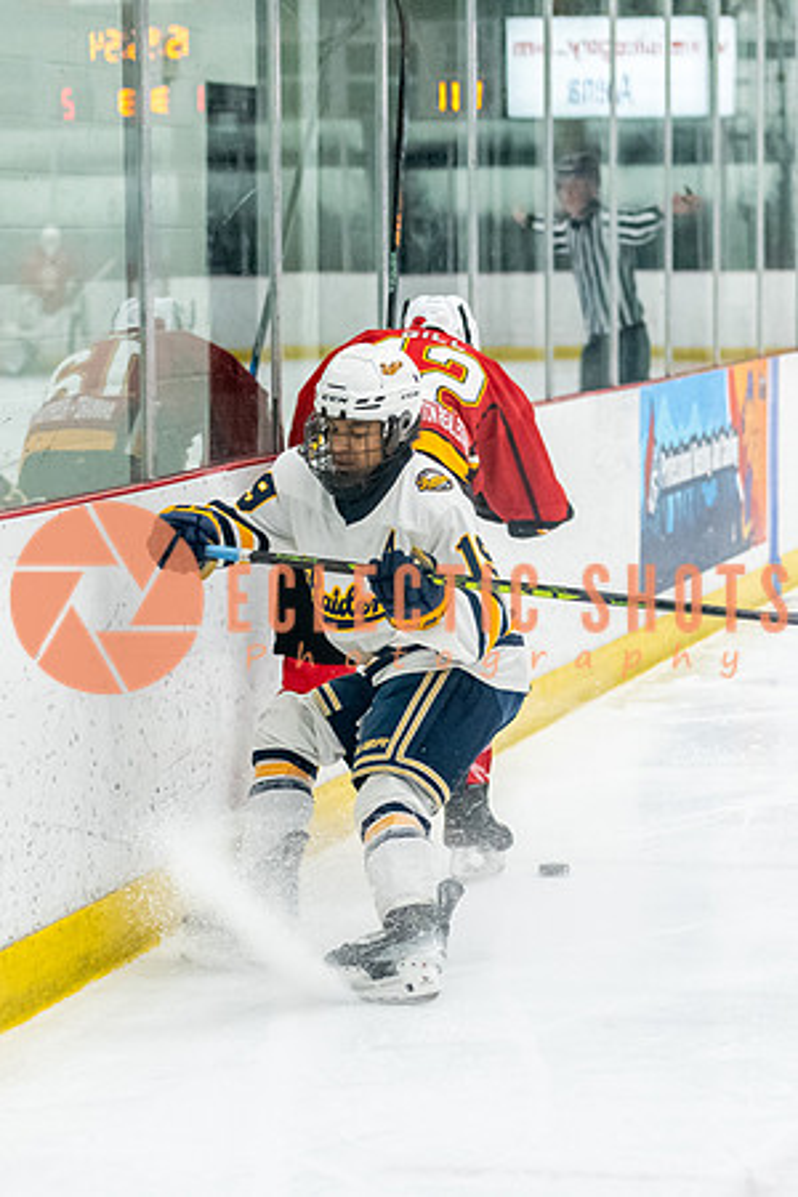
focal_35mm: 146
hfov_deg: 9.4
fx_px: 4865
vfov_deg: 14.0
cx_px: 526
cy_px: 828
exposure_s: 1/800
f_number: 2.8
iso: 3200
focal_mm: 70
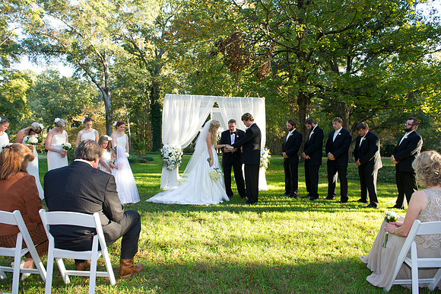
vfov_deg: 53.1
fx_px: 294
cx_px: 220
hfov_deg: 73.8
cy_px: 147
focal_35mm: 24
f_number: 5.6
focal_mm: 24
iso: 640
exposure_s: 1/160
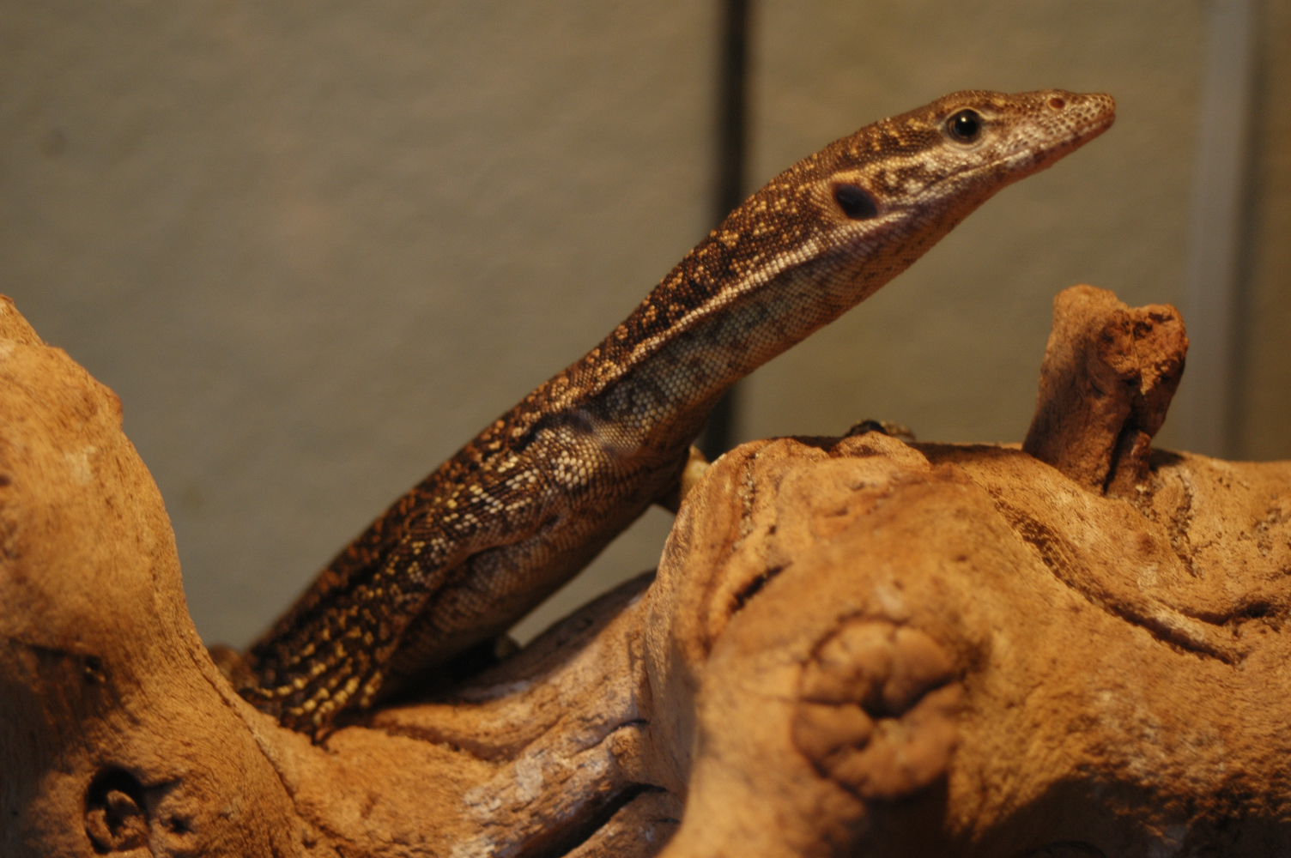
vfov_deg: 11.4
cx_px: 646
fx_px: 4299
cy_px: 429
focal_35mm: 120
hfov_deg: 17.1
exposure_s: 1/60
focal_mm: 80
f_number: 5.6
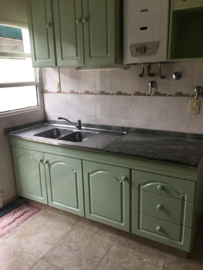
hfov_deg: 48.2
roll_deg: +1.6
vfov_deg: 61.7
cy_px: 135
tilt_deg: -12.5
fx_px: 227
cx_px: 102
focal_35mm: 29
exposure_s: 1/33
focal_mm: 4.15
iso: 32
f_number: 2.2
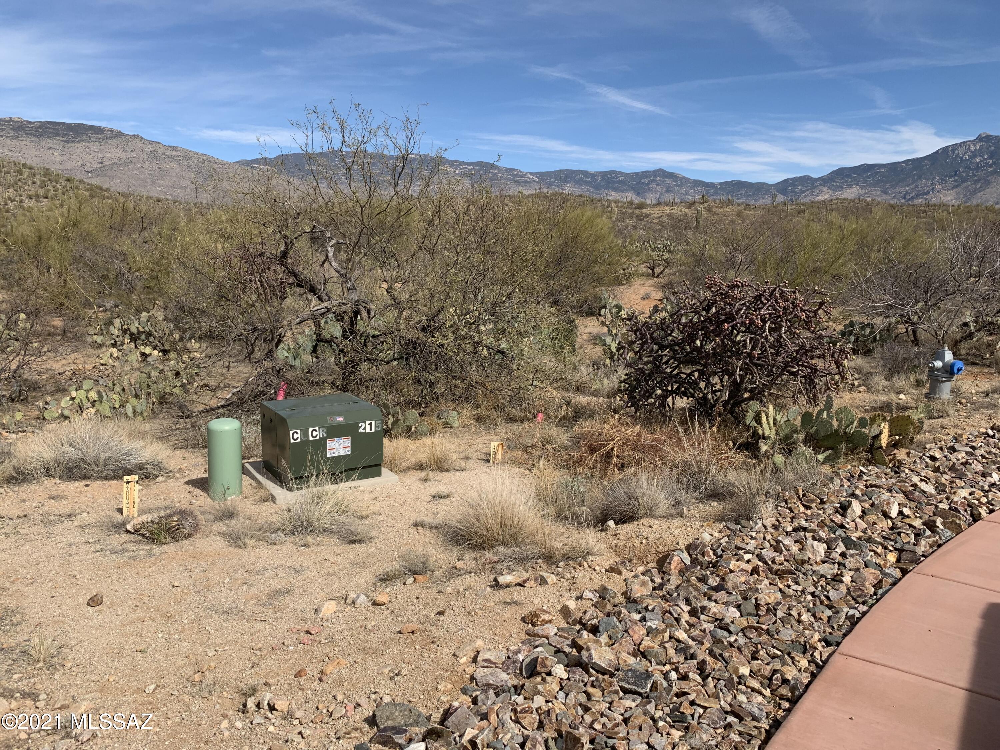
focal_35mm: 26
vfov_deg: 53.1
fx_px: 751
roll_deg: -1.6
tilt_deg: -9.1
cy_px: 375
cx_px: 500
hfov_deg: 67.3
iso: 25
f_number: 1.8
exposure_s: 1/2755
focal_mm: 4.25
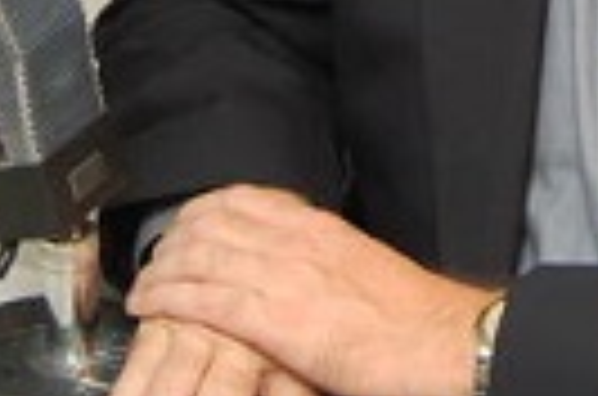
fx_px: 2701
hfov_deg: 12.4
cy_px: -446
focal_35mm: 163
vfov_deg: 7.9
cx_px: 647
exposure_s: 1/60
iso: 400
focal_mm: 24
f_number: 4
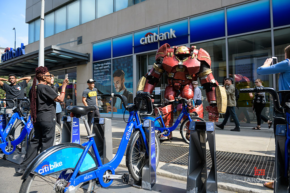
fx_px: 209
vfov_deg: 49.6
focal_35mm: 26
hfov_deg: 69.4
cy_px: 96
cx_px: 145
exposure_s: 1/1250
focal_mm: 26
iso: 200
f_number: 3.2
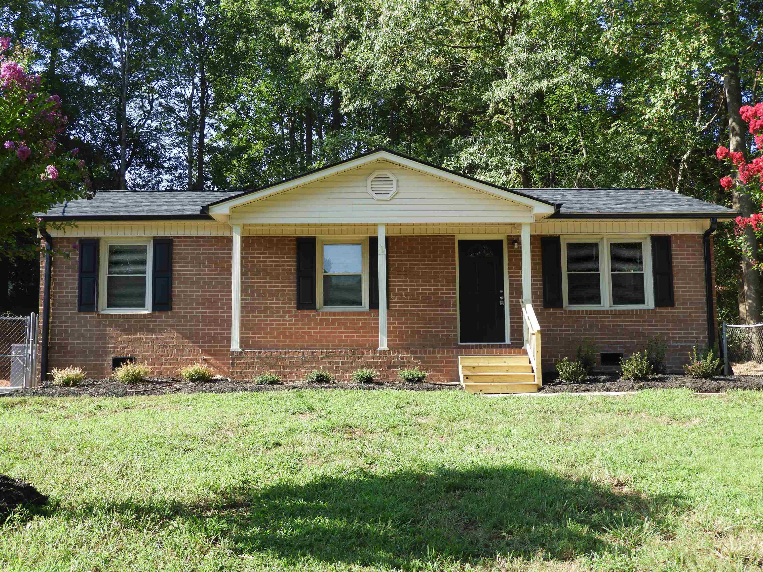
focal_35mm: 40
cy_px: 286
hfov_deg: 46.8
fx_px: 882
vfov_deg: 36.0
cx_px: 382
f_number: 3.8
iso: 100
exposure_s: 1/250
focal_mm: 7.2
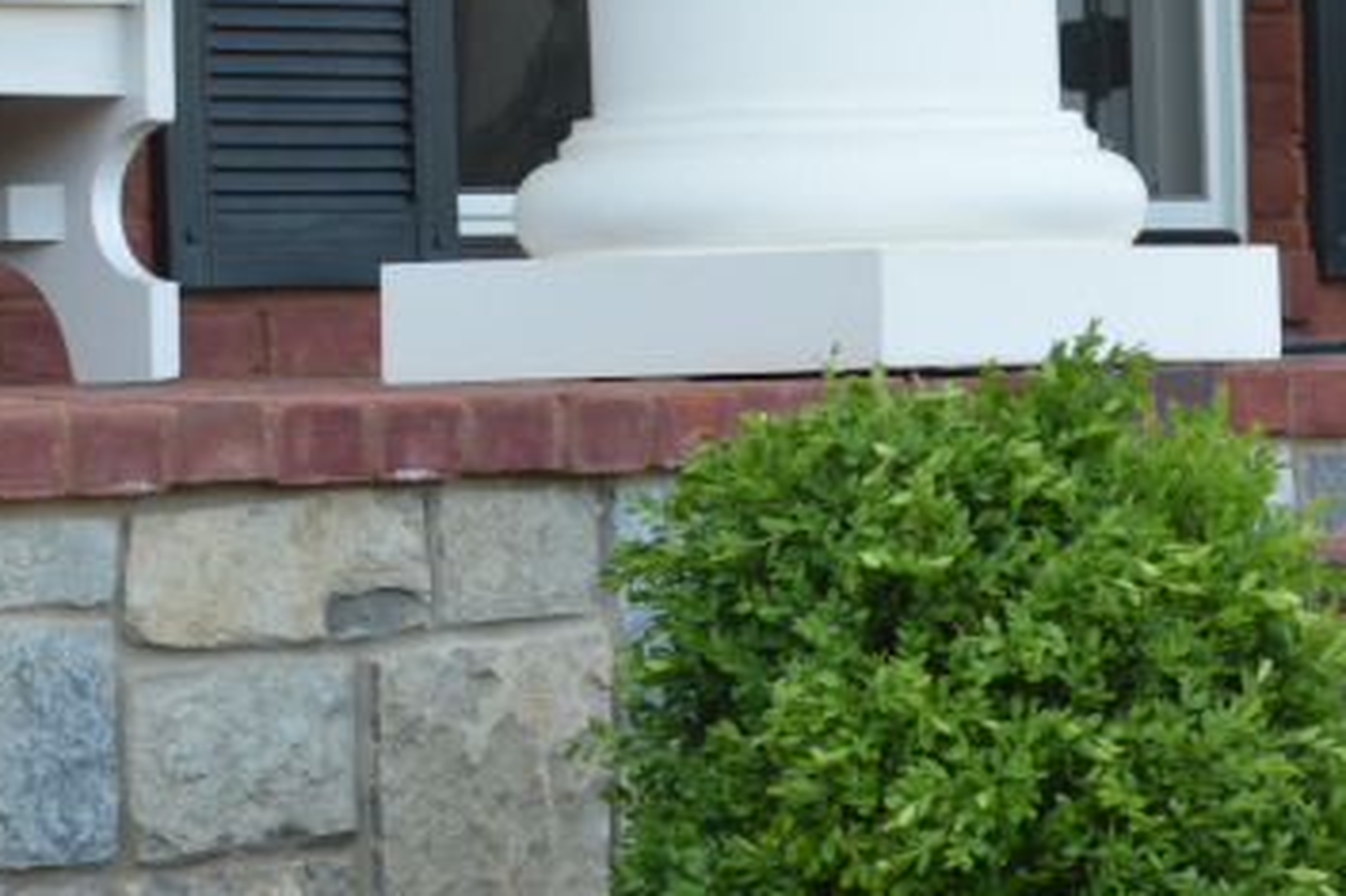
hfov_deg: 10.3
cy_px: 90
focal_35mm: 200
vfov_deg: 6.8
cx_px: 400
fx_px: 7474
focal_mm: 46
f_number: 5.6
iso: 200
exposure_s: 1/125
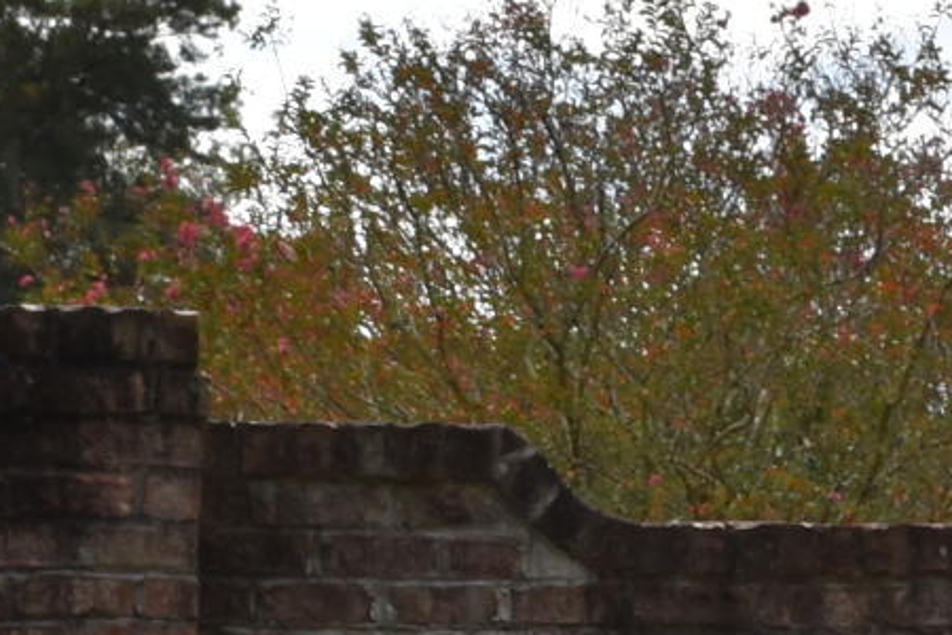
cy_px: 1010
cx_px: 982
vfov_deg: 4.3
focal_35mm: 320
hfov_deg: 6.4
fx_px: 8462
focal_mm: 32
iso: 100
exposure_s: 1/200
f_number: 10
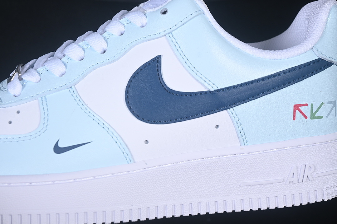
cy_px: 112
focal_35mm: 75
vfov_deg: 18.2
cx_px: 168
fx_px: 702
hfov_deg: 27.0
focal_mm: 50
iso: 160
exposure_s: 1/100
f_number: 7.1
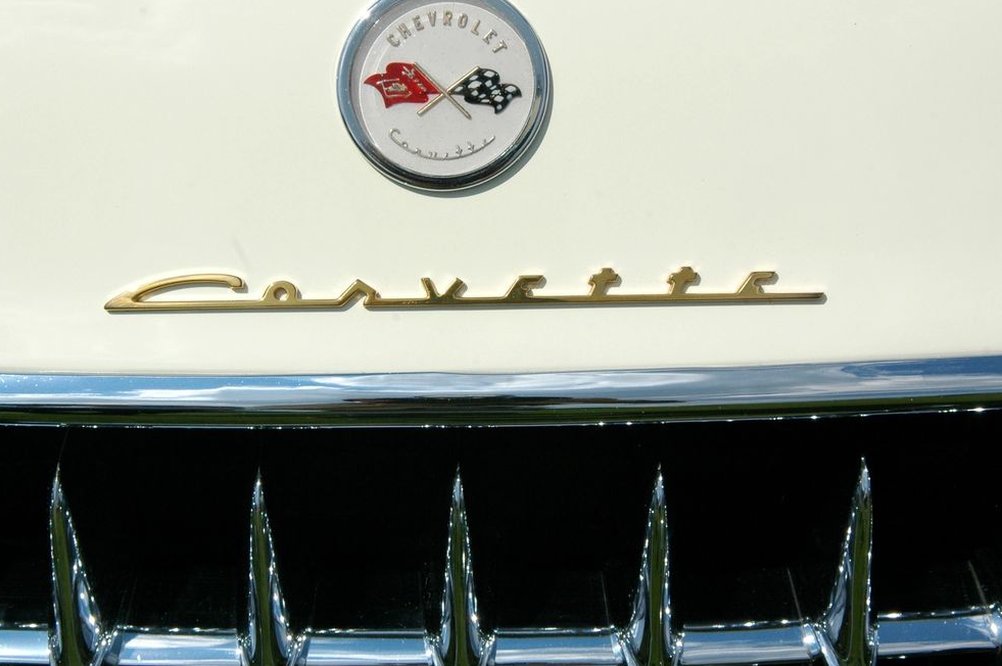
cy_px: 318
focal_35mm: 61
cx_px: 447
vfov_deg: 22.3
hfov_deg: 33.1
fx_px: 1686
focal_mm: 31
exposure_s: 1/640
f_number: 13
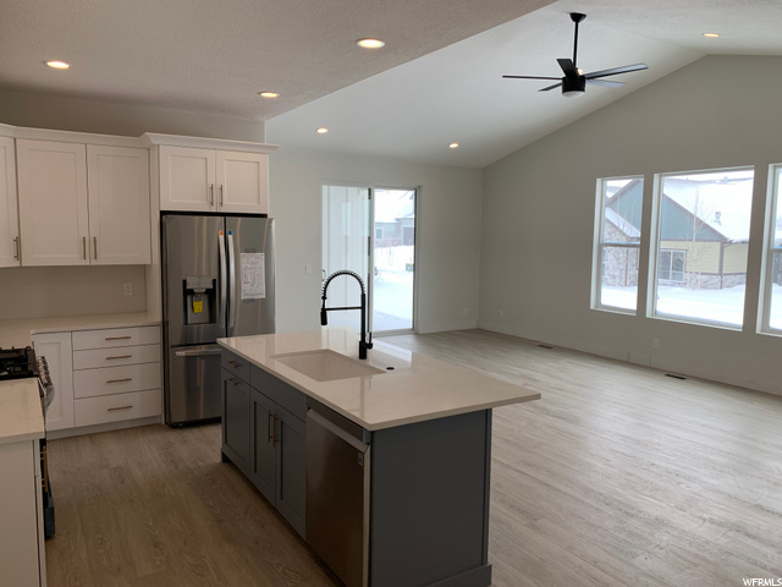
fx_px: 587
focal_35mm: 26
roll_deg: -1.1
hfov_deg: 67.3
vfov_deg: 53.1
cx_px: 391
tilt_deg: -5.6
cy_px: 294
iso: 25
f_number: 1.8
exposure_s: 1/180
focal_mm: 4.25
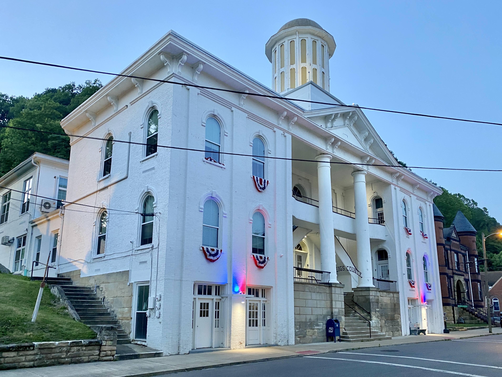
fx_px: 377
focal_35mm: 26
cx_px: 251
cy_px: 188
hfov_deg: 67.3
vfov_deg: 53.1
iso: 125
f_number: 1.8
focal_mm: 4.25
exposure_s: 1/60
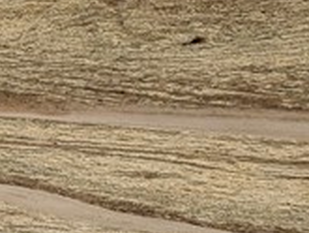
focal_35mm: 161
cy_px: -9
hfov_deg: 10.9
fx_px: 1438
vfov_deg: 9.2
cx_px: -363
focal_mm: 4.3
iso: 50
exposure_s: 1/2523
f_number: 2.4
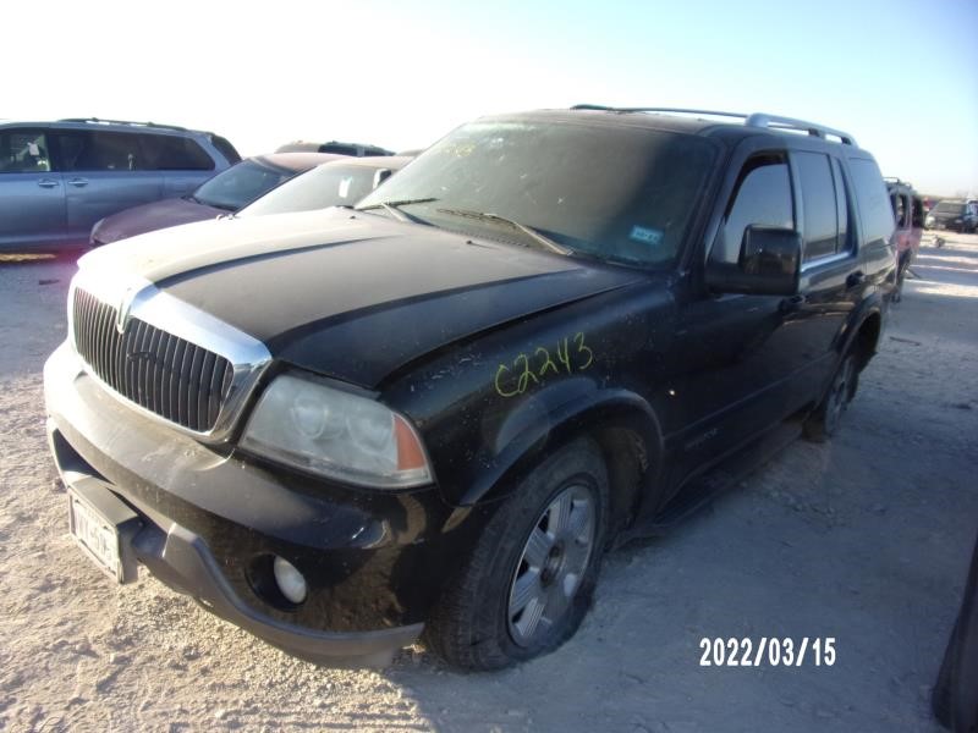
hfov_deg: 71.6
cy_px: 366
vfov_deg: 56.8
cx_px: 489
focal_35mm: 24
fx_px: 678
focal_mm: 4.3
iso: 80
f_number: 3.3
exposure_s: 1/320
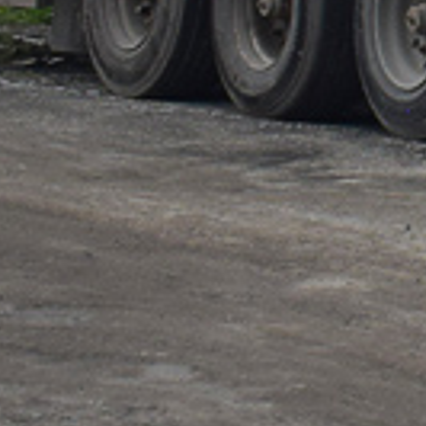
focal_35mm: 287
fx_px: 3993
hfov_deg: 5.5
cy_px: -612
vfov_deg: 5.9
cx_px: 1537
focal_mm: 25
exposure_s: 1/800
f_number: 6.3
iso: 400
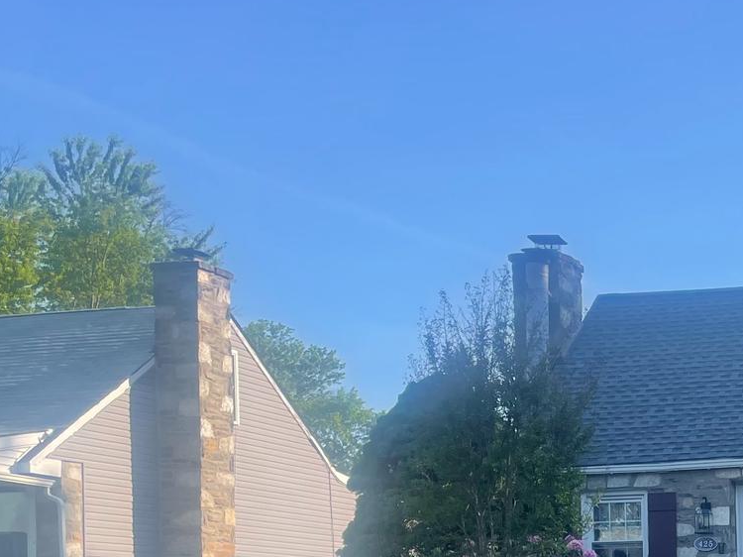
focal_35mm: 71
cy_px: 606
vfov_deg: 19.8
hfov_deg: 25.1
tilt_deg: +1.9
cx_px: 853
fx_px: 1523
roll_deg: +1.4
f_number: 1.6
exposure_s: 1/1887
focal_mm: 4.2
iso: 32
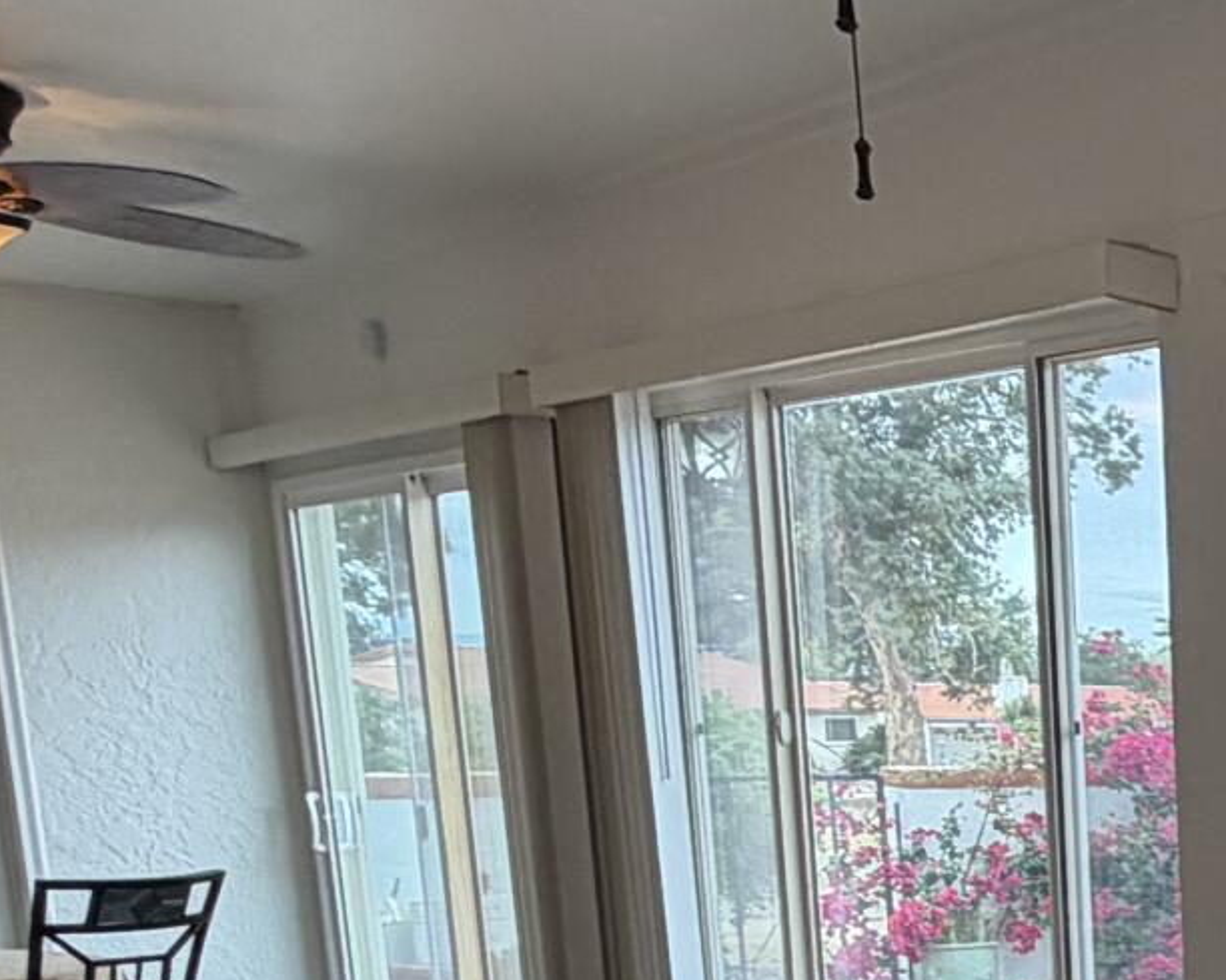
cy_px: 1144
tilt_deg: -10.6
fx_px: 2430
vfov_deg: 21.3
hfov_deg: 20.9
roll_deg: -0.5
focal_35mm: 67
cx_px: 2119
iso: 40
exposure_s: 1/120
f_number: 2.2
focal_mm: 2.22
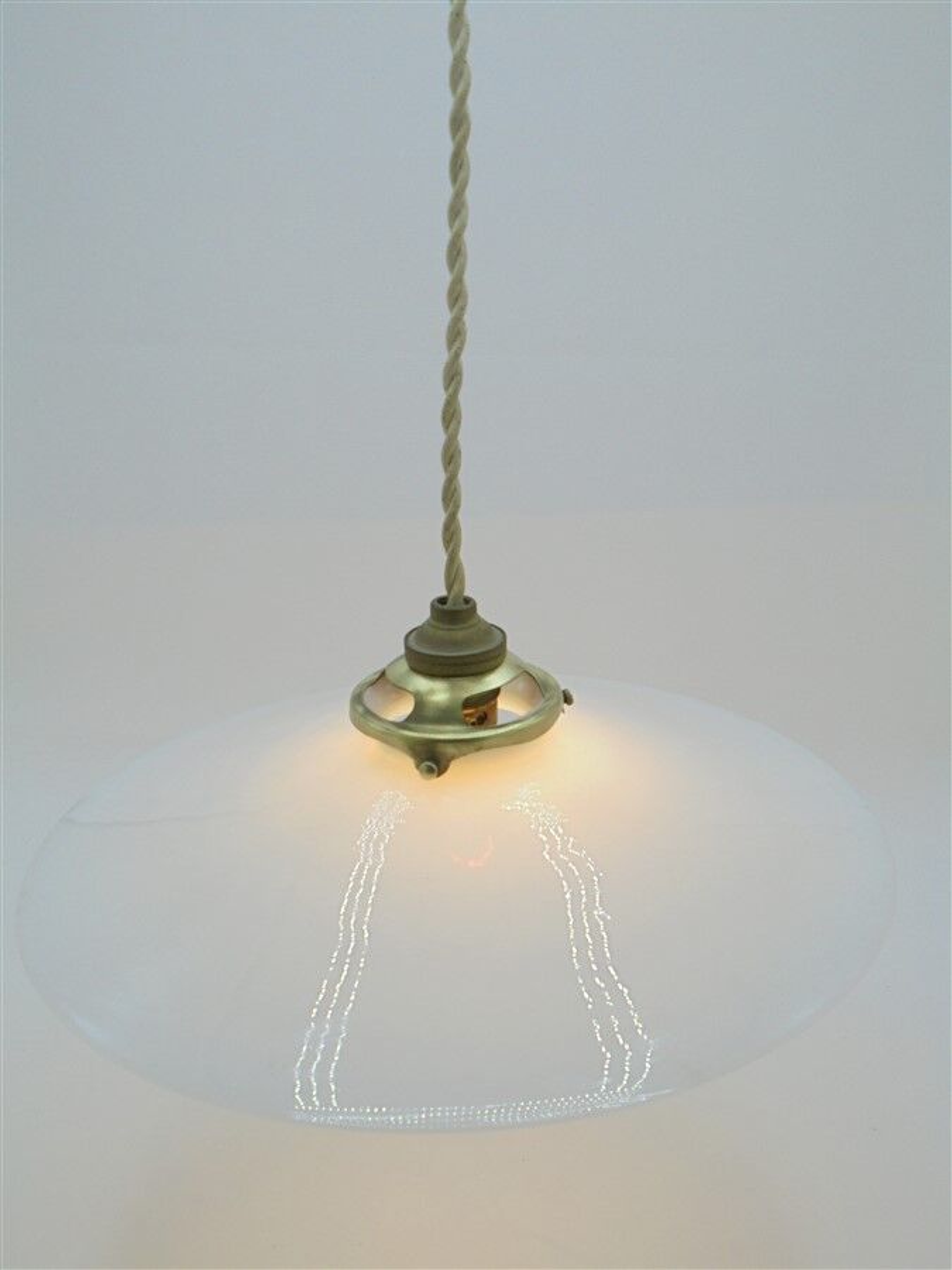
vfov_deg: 43.9
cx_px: 476
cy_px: 635
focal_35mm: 43
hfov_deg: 33.6
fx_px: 1577
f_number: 4.5
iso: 100
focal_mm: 7.8
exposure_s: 1/100
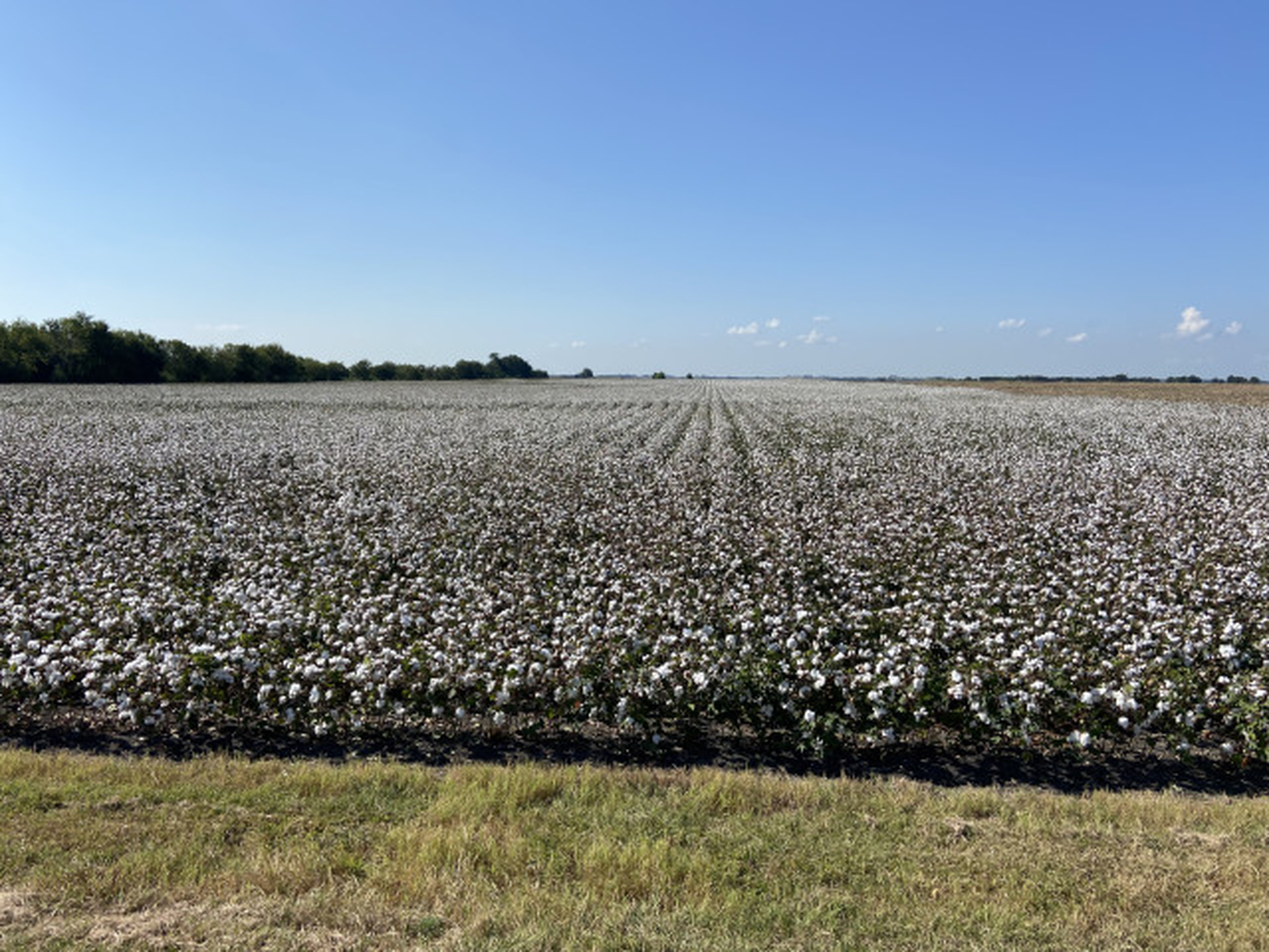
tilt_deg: -5.9
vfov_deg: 53.1
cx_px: 634
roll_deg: -0.5
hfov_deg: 67.3
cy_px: 476
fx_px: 953
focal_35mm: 26
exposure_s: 1/4115
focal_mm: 4.25
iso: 32
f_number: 1.8
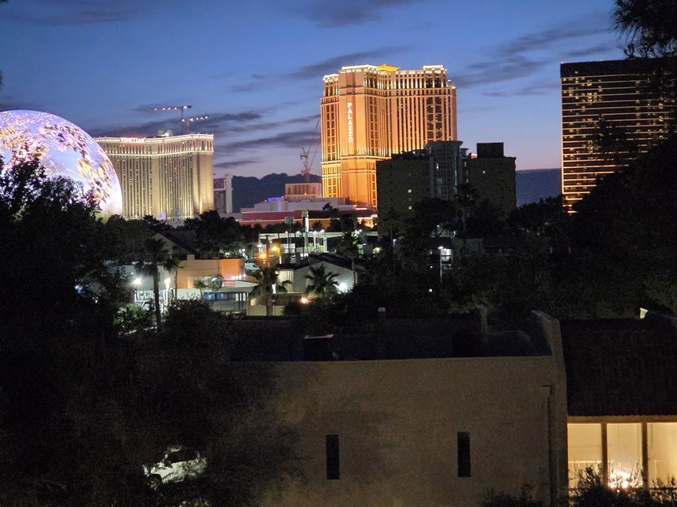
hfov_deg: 23.8
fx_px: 1603
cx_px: 283
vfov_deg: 18.0
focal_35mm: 82
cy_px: 269
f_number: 2.4
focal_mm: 7
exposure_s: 1/30
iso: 2000
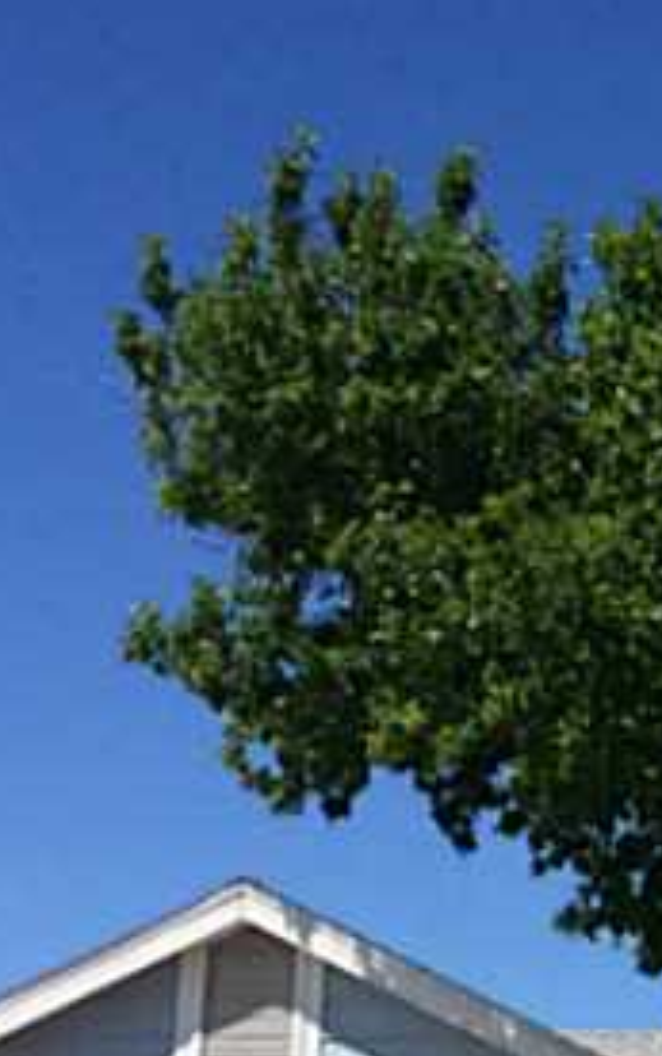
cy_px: 953
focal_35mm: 89
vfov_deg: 22.7
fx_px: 2564
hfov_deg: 13.6
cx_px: 1079
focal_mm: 4.15
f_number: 2.2
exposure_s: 1/2933
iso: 32
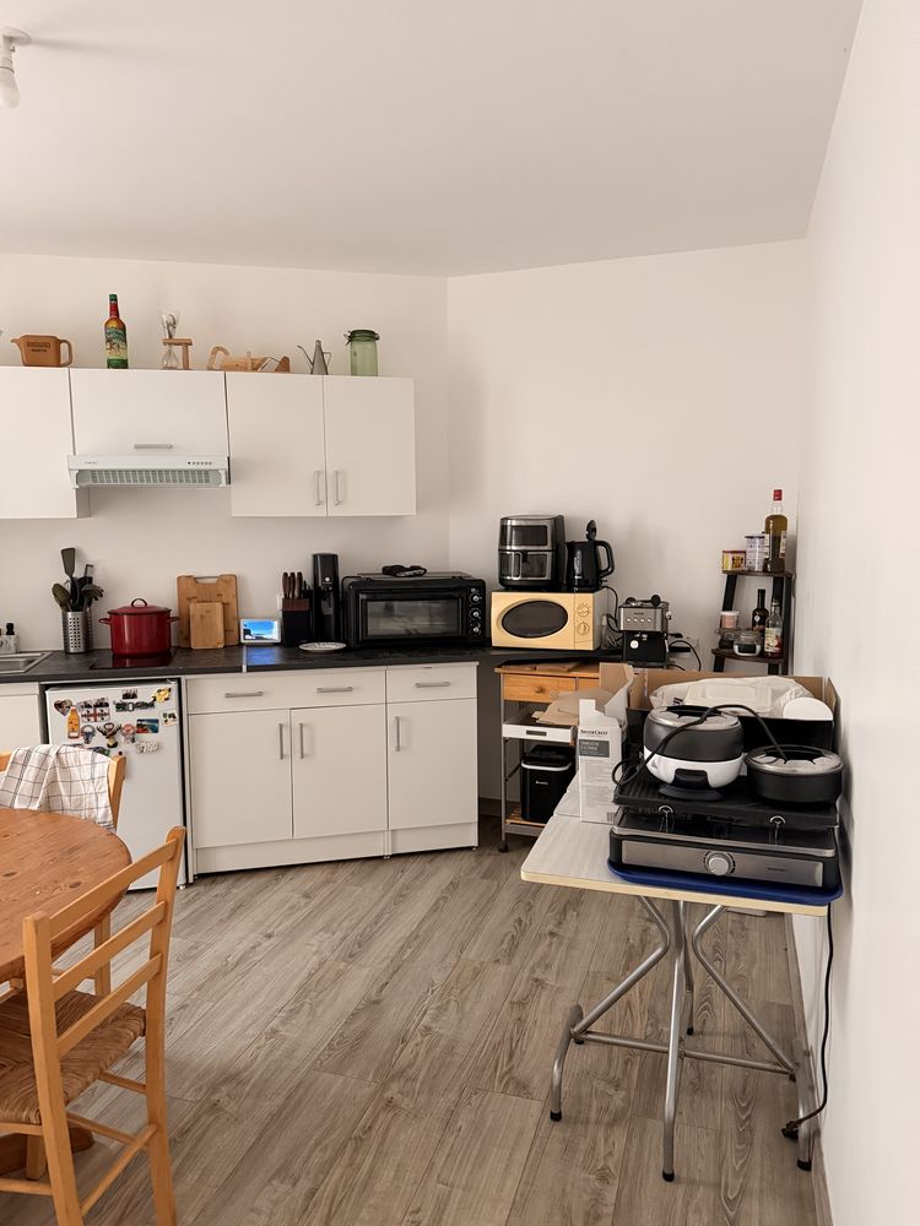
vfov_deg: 71.6
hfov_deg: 56.8
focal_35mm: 24
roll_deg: -0.5
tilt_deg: -7.5
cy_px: 613
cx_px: 460
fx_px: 850
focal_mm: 6.76
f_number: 1.78
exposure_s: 1/55
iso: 800
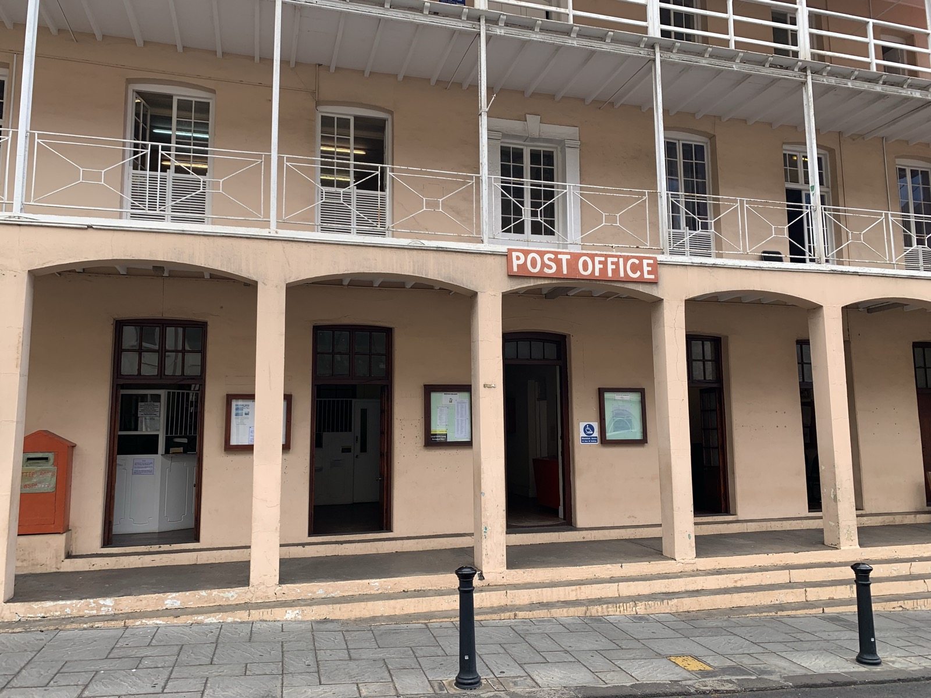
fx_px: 699
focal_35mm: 26
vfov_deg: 53.1
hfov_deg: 67.3
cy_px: 349
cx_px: 466
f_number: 1.8
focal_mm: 4.25
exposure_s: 1/605
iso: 25
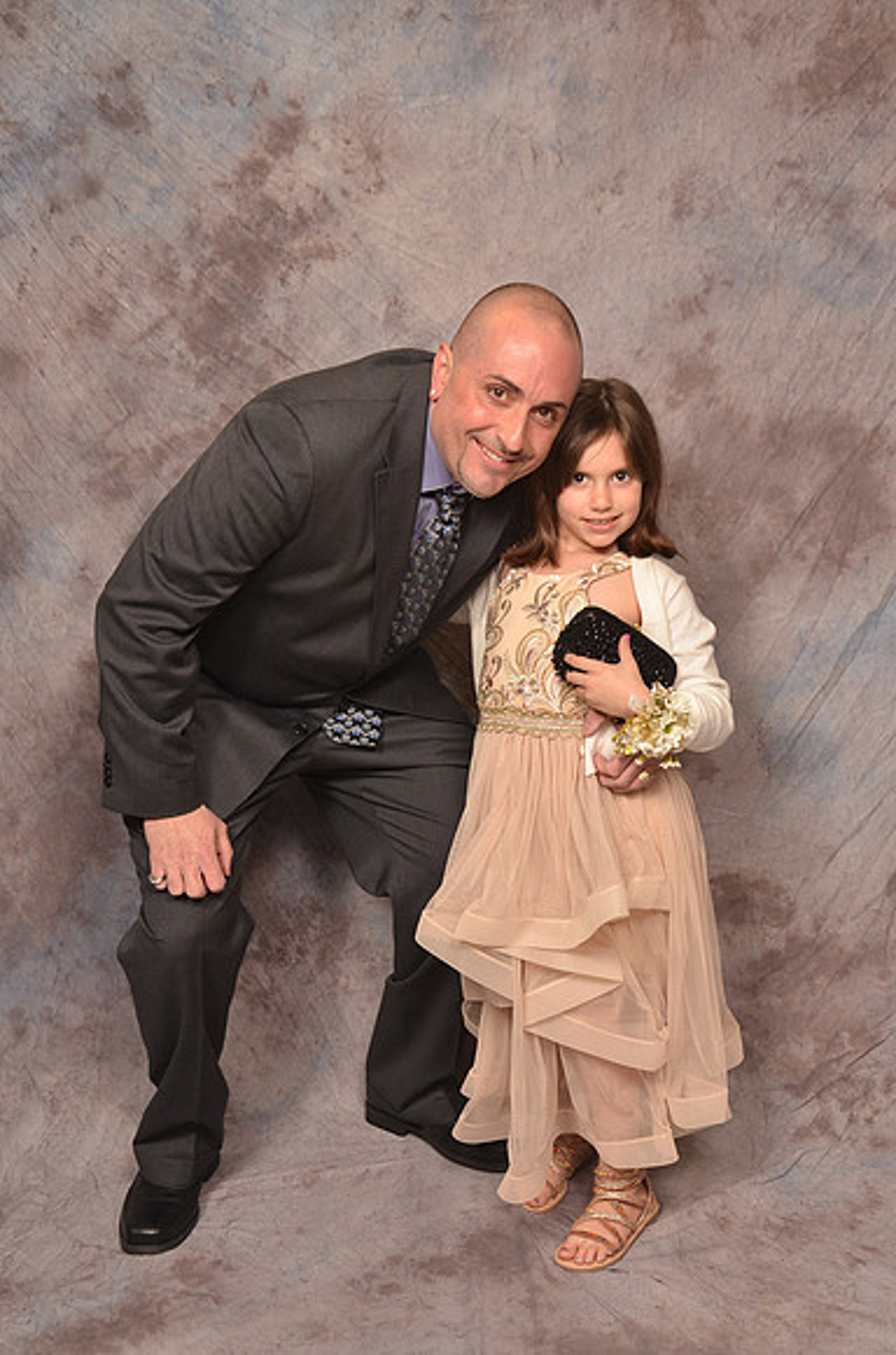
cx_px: 448
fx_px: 1800
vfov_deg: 41.2
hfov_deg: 27.9
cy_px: 678
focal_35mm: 48
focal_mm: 32
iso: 200
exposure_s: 1/60
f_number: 5.6
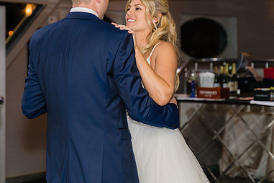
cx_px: 108
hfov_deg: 21.2
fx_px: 731
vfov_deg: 14.2
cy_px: 75
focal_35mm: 96
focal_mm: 63
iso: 1000
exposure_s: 1/250
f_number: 2.8
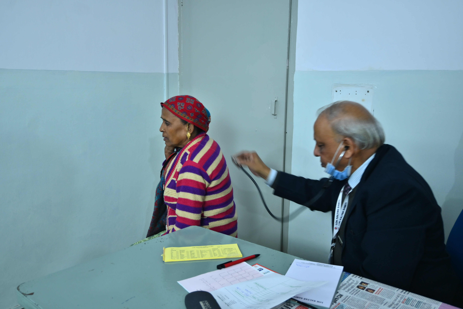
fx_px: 405
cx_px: 232
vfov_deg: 41.7
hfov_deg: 59.5
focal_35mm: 32
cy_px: 154
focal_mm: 21
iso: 320
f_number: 4
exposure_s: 1/40
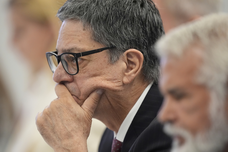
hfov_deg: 5.2
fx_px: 2534
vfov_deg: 3.4
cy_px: 76
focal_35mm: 400
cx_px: 114
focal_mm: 400
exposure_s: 1/800
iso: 5000
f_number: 2.8
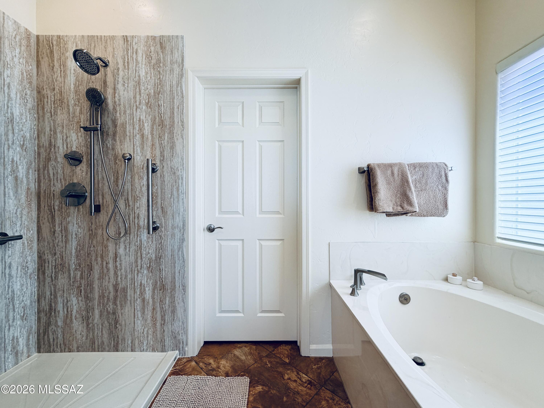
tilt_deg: +0.7
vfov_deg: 85.7
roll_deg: -0.1
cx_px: 272
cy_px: 204
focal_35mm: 14
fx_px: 220
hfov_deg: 102.1
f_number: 2.2
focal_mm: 2.22
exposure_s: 1/120
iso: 50
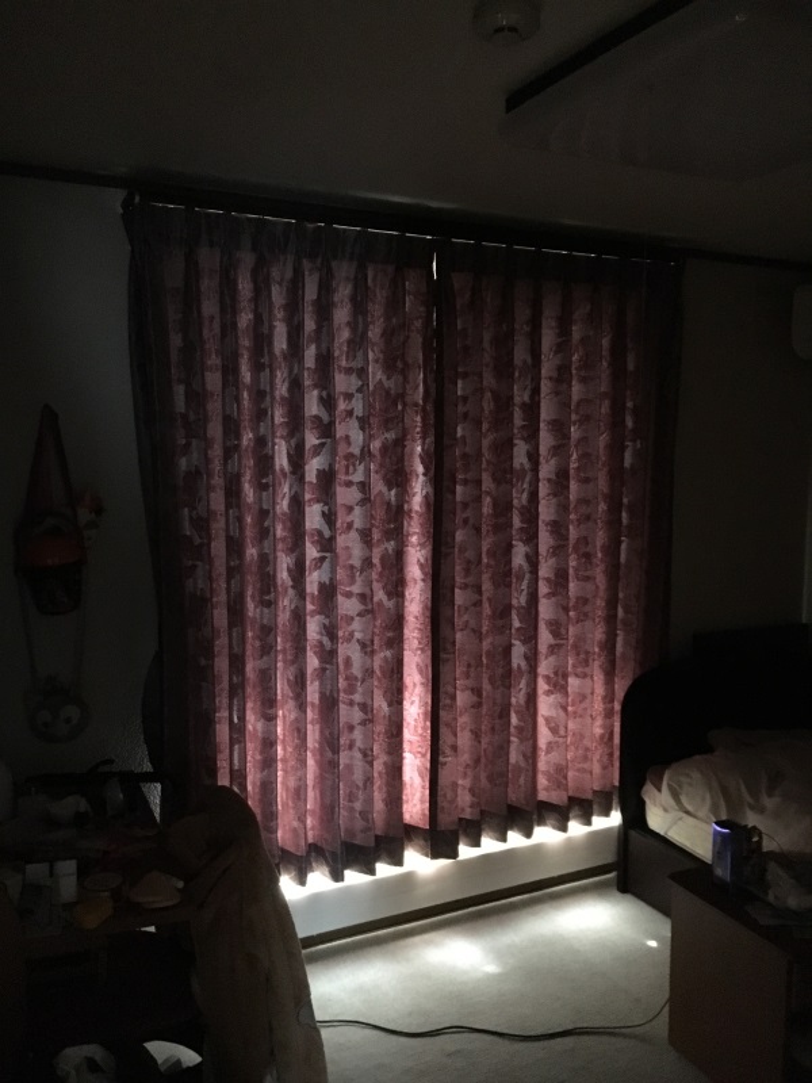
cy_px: 542
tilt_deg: -5.7
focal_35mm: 29
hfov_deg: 48.2
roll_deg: -1.0
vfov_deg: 61.7
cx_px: 406
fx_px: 907
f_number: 2.2
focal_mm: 4.15
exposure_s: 1/15
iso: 400
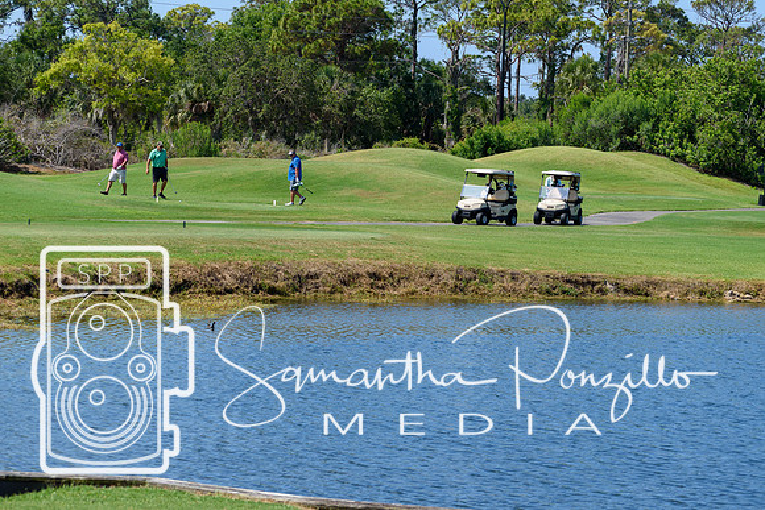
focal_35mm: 129
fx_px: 2742
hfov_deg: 15.9
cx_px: 382
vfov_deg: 10.6
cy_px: 255
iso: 200
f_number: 7.1
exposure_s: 1/800
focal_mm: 86
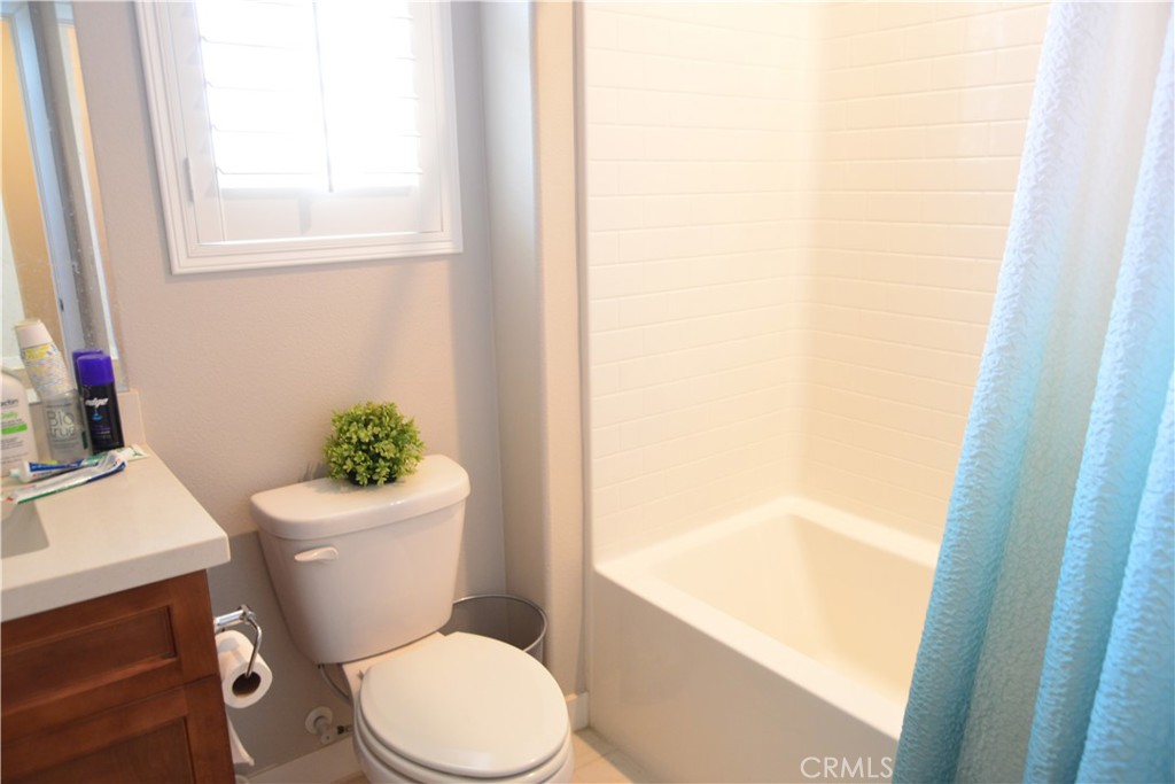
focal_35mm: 24
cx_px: 588
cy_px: 392
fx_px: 783
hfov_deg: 73.7
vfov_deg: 53.1
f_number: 9
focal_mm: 24
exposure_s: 1/25
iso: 2200
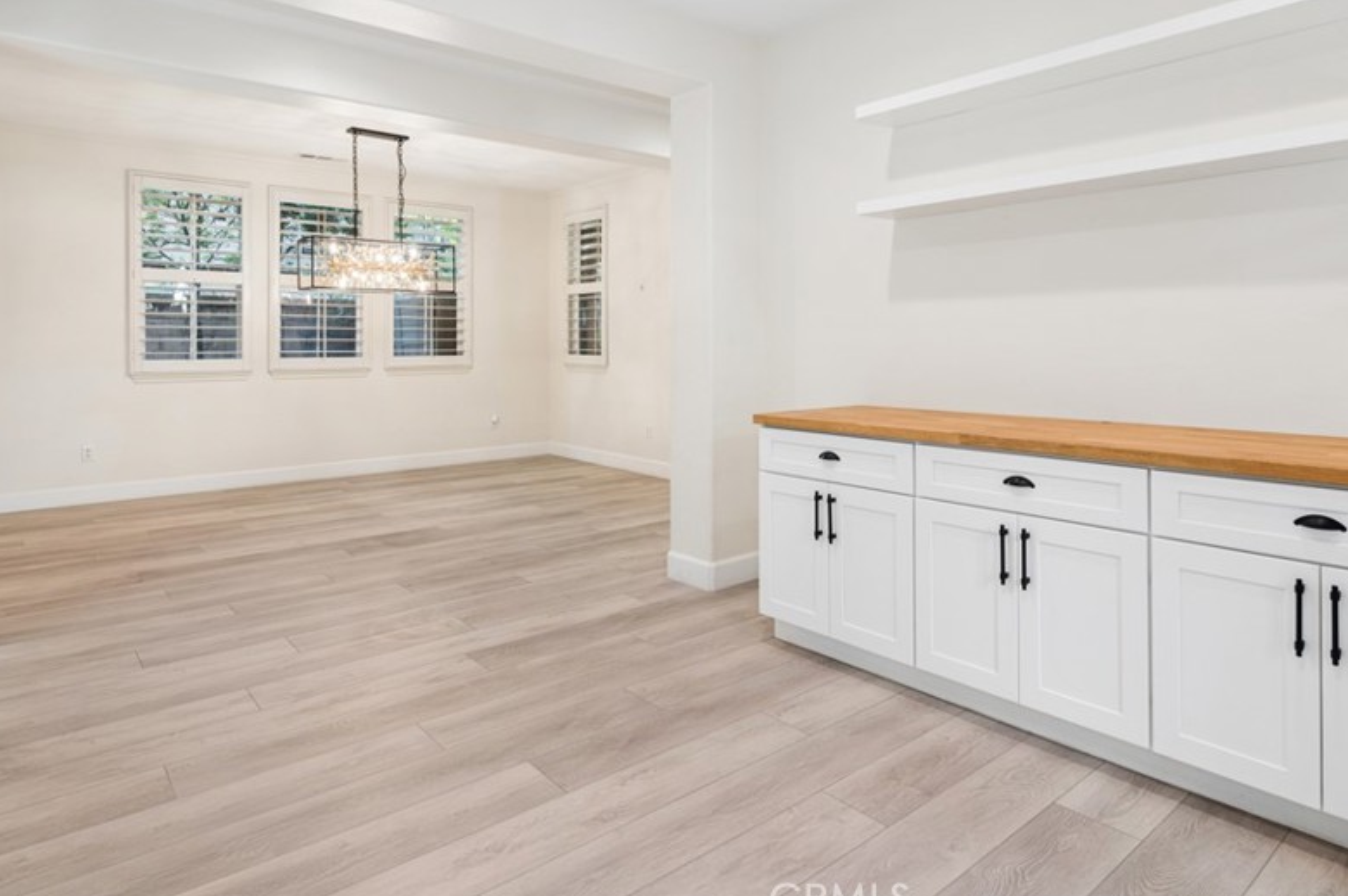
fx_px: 786
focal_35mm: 21
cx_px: 767
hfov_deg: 80.8
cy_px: 336
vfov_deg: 58.7
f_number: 9
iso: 200
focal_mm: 16
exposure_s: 1/6
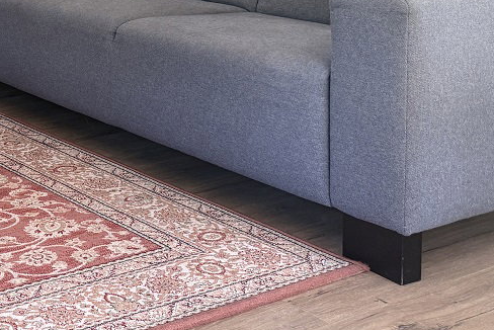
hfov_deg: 25.3
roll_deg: +0.8
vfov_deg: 17.6
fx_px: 1002
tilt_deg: -4.0
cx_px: -72
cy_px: -88
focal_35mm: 73
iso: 200
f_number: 1.78
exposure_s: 1/121
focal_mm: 6.76
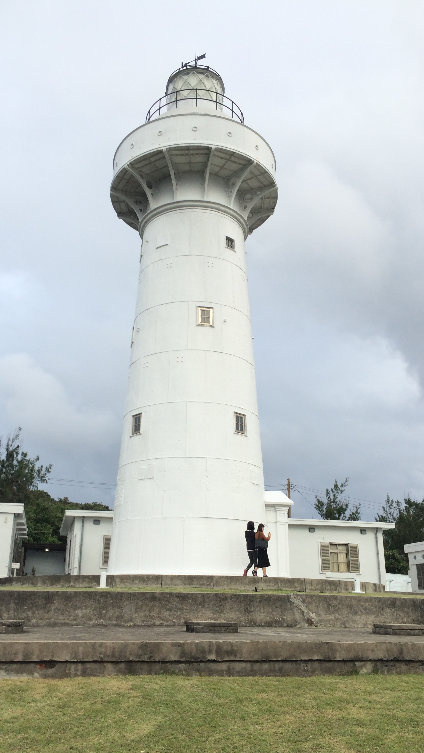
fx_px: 640
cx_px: 188
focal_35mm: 32
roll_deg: +0.1
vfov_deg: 61.0
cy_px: 380
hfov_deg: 36.6
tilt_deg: +18.4
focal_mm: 4.15
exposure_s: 1/570
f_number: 2.2
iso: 32
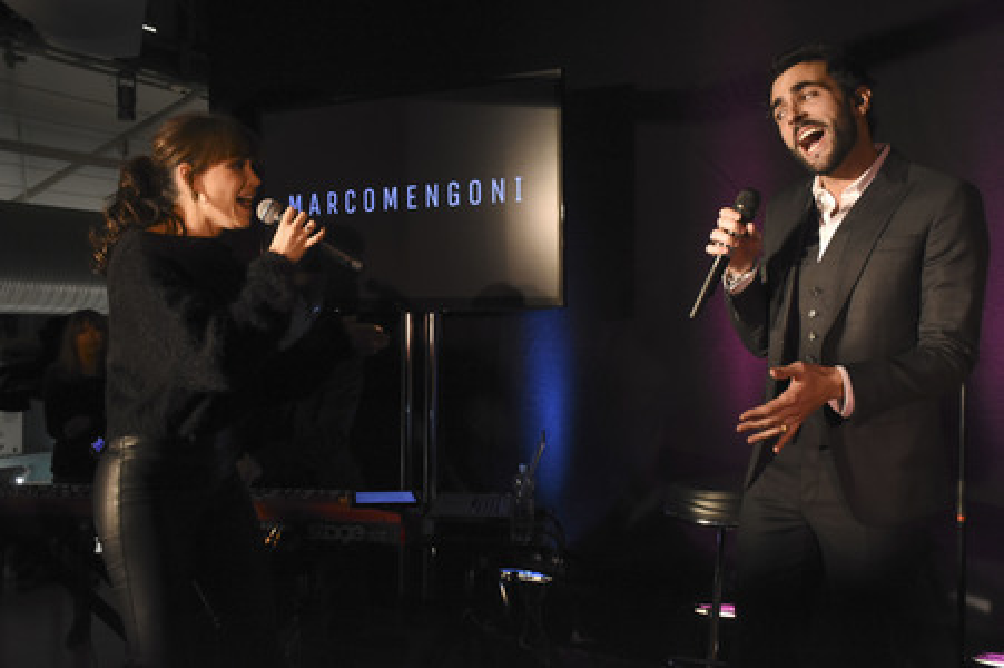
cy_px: 334
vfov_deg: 36.8
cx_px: 502
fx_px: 1003
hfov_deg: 53.2
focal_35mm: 36
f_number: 4.5
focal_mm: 24
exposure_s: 1/100
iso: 1600
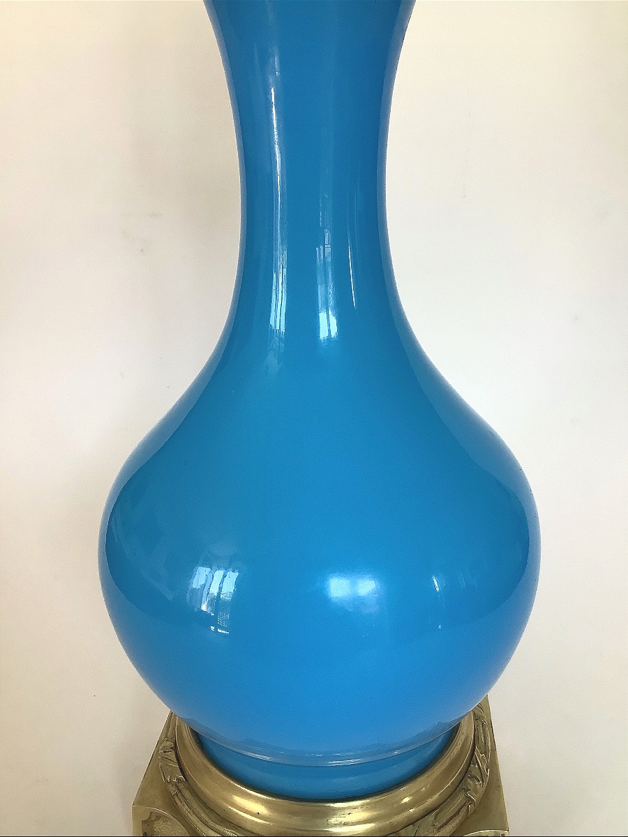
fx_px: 750
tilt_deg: -20.3
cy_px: 418
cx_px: 314
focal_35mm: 31
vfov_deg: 58.4
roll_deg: +0.7
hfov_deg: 45.4
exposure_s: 1/60
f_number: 2.4
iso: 50
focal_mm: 3.3
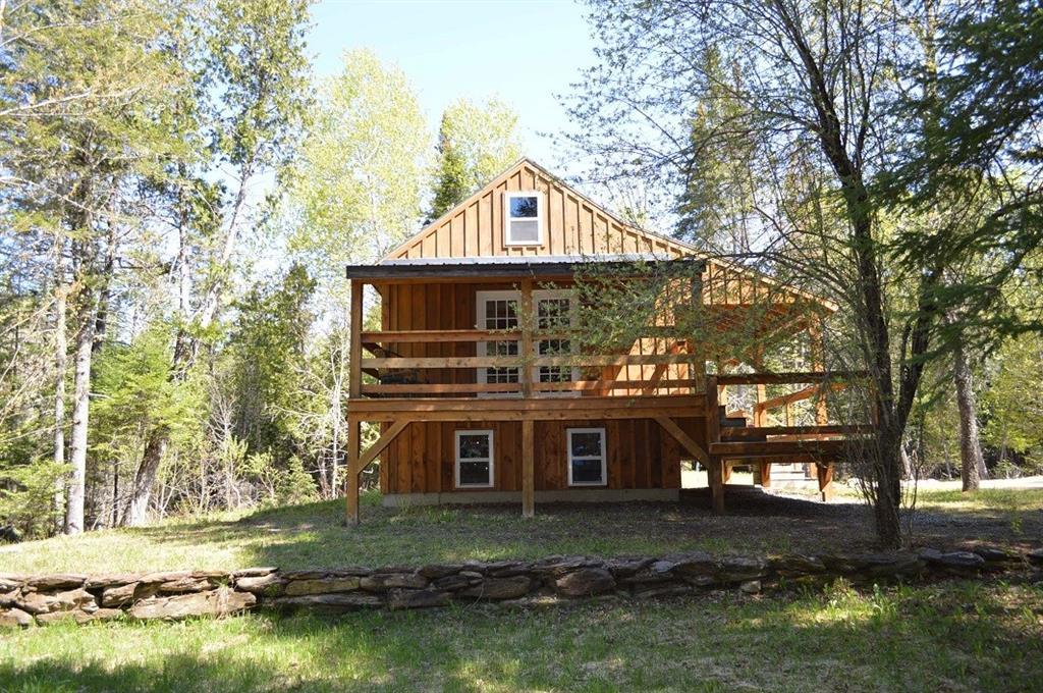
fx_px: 781
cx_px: 522
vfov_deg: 47.8
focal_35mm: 27
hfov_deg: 67.4
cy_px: 346
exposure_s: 1/125
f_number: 4
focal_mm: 18
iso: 100
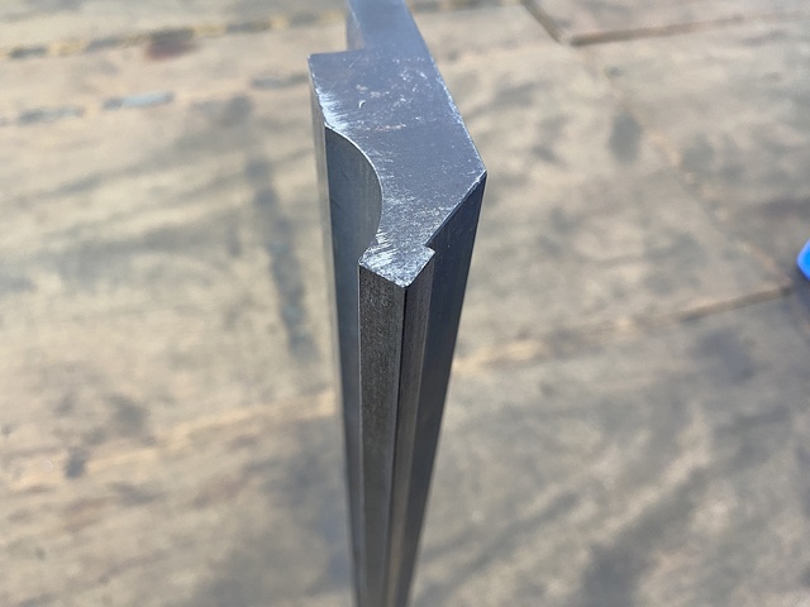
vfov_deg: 53.1
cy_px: 304
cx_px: 405
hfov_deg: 67.3
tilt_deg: -51.0
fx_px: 608
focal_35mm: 26
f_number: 1.8
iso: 125
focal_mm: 4.25
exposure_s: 1/73
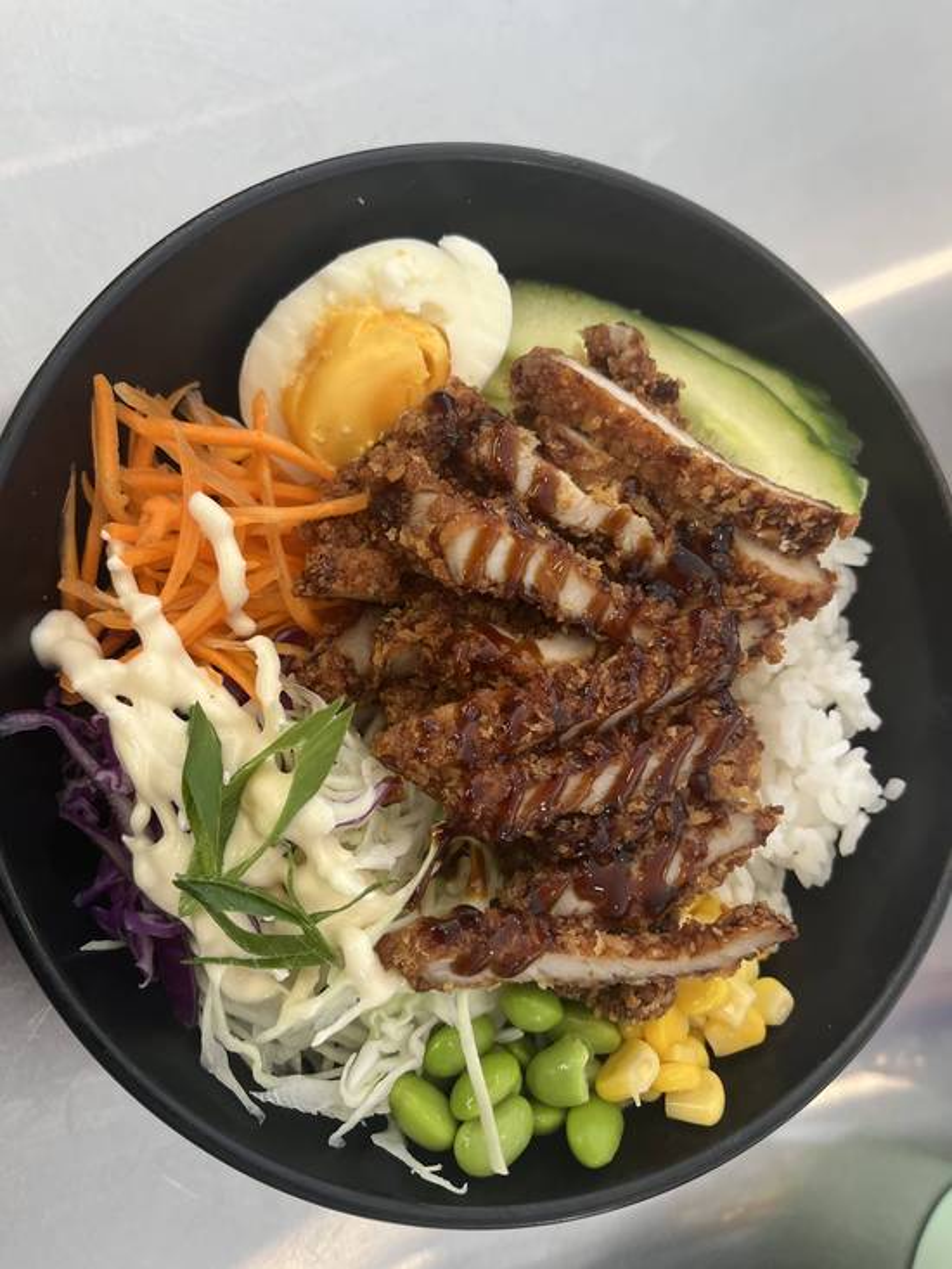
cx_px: 476
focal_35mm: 26
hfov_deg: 53.1
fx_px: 953
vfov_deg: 67.3
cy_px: 634
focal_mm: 5.1
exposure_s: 1/100
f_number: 1.6
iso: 125
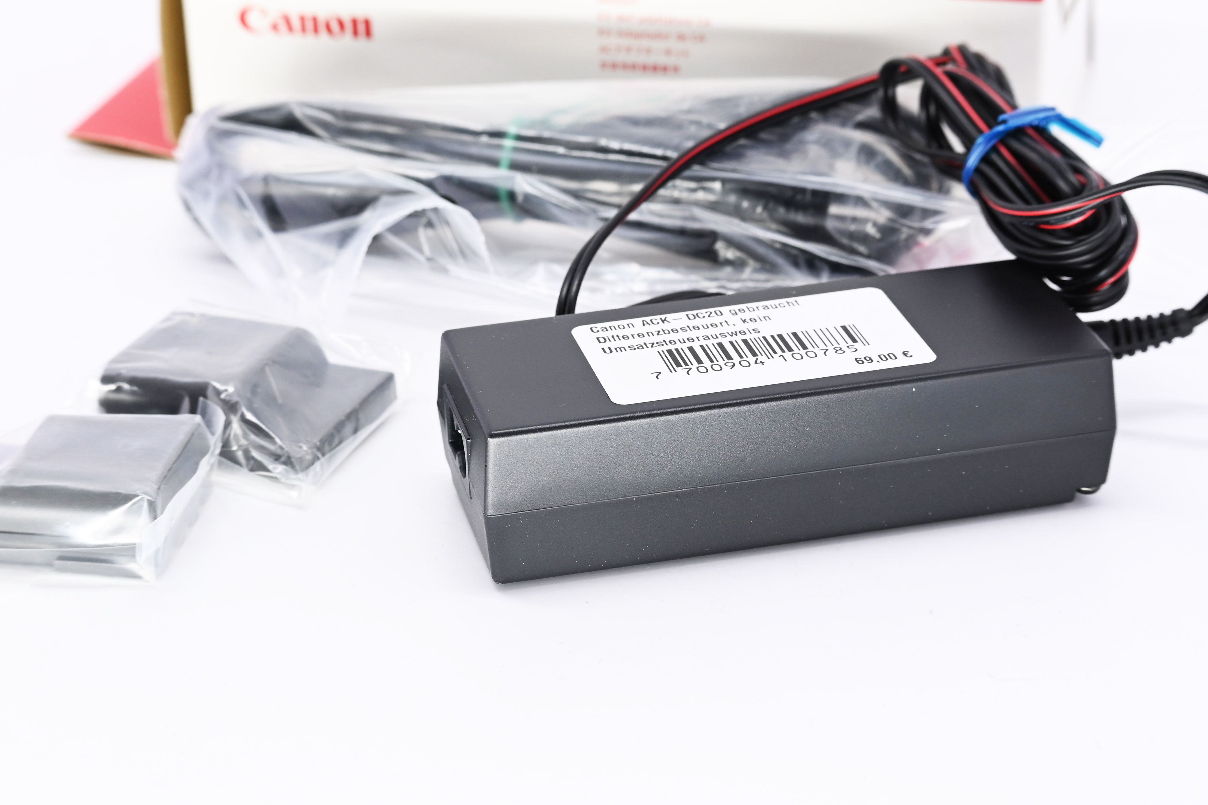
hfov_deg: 24.2
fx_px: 2818
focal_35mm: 84
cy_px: 402
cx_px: 604
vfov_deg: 16.3
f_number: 9
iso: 500
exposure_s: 1/160
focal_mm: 56
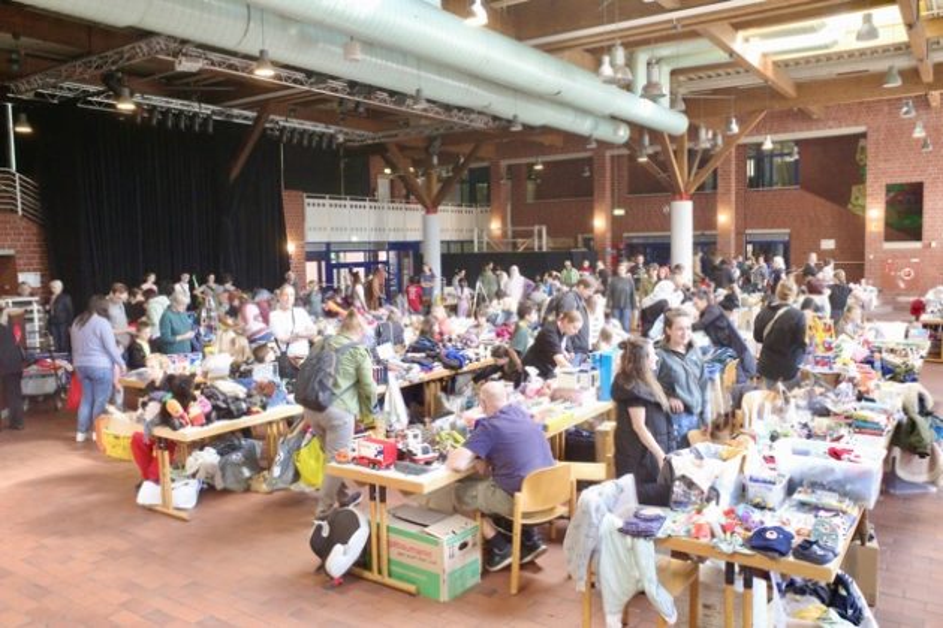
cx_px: 472
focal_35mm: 28
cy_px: 314
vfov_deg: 46.4
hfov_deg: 65.5
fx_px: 733
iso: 4000
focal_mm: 18.3
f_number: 4.5
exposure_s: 1/125
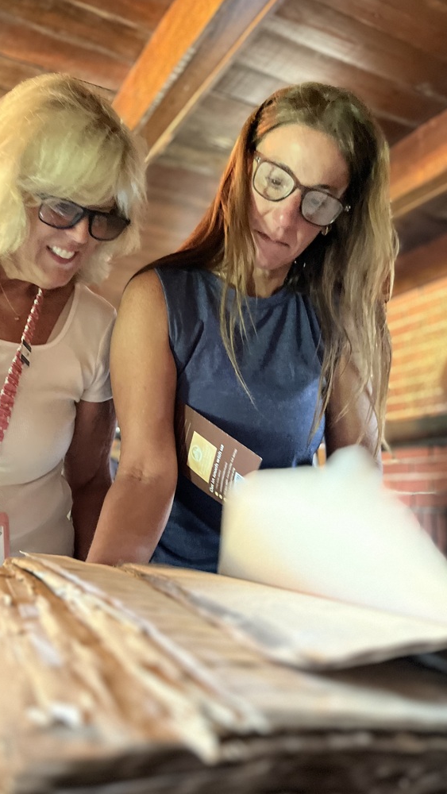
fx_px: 611
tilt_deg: +7.7
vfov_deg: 66.1
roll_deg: -1.2
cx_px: 161
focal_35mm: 29
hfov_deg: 39.9
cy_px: 400
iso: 1000
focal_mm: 5.1
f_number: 1.6
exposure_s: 1/24
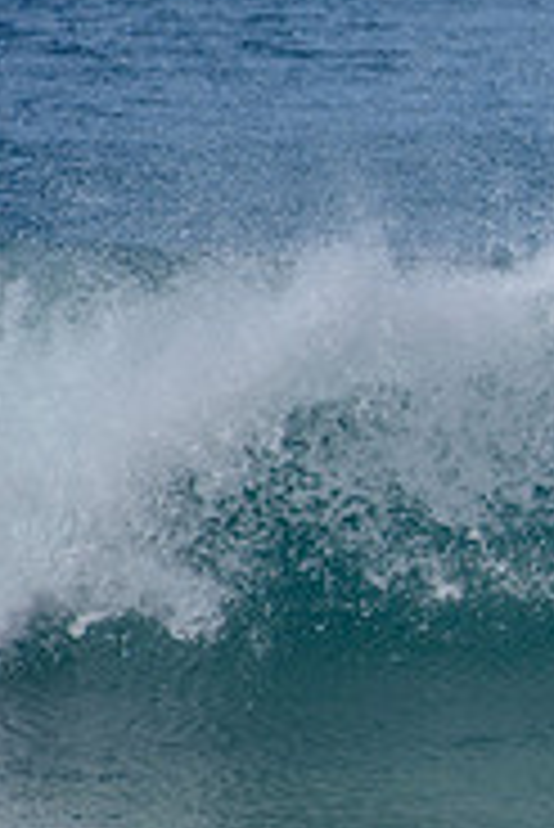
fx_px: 36285
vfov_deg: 1.3
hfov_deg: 0.9
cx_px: 1288
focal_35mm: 1575
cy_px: 475
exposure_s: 1/2500
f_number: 6.3
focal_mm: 500
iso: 250
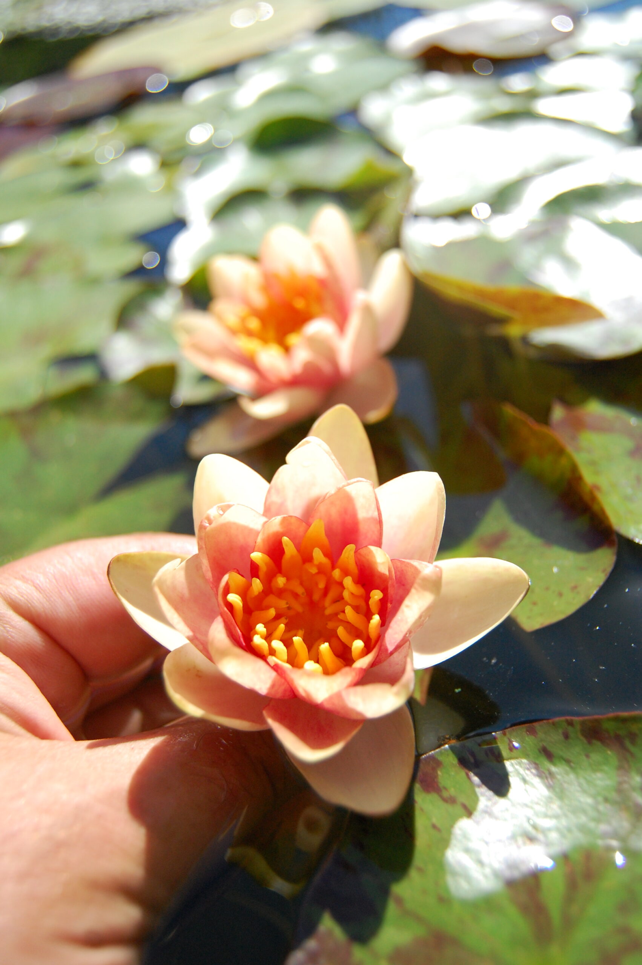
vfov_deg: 53.2
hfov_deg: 36.8
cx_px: 321
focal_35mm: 36
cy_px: 482
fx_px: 965
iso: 800
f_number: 4
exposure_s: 1/4000
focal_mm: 24
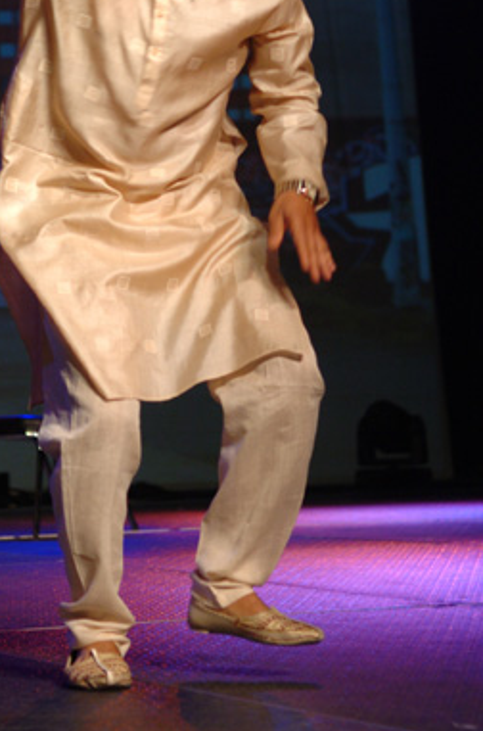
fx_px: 2626
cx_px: 158
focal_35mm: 130
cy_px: 163
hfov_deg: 10.5
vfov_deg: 15.7
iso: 400
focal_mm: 55
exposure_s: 1/125
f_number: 2.8
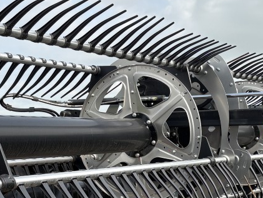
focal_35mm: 89
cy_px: 189
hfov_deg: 22.0
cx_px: 128
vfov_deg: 16.3
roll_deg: +3.9
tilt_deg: -3.1
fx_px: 676
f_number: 1.6
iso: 50
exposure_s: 1/2208
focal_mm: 5.96
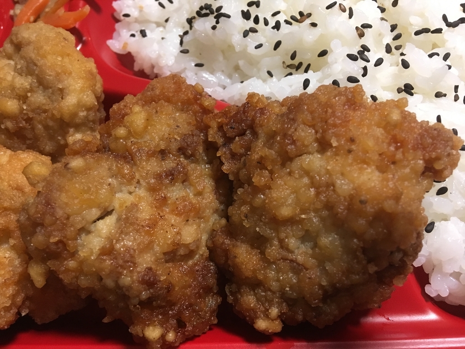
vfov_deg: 48.2
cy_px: 174
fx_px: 390
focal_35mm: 29
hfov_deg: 61.7
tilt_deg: -65.8
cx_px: 232
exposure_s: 1/15
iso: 200
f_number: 2.2
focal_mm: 4.15
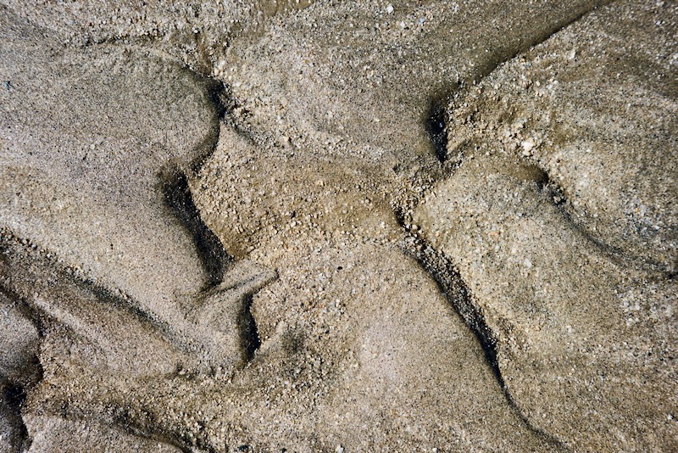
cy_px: 226
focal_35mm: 40
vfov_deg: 33.4
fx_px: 754
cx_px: 339
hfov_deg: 48.4
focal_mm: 40
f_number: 5.6
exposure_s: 1/640
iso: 100
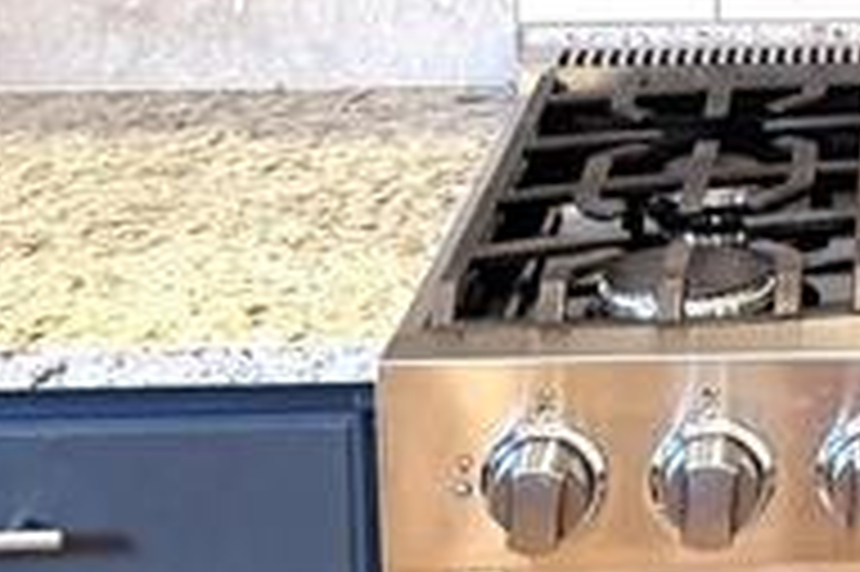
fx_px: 3198
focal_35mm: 134
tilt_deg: -10.8
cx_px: 1117
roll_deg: +0.3
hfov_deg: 14.7
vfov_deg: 10.1
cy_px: -50
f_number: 1.78
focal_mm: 6.76
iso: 250
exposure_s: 1/60
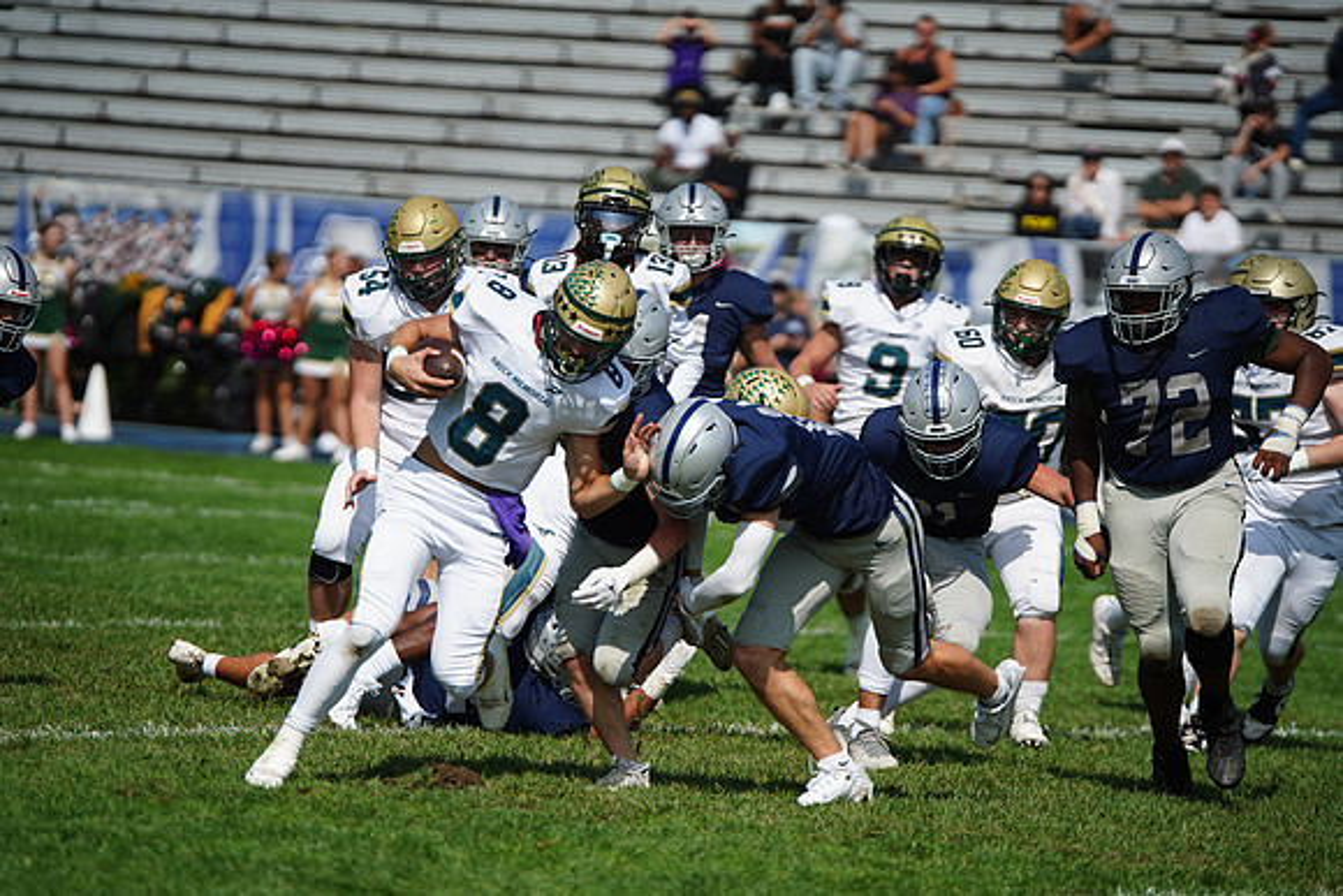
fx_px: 9739
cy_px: 448
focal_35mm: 261
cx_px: 672
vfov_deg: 5.3
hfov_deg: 7.9
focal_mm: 261
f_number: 2.8
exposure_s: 1/8000
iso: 400
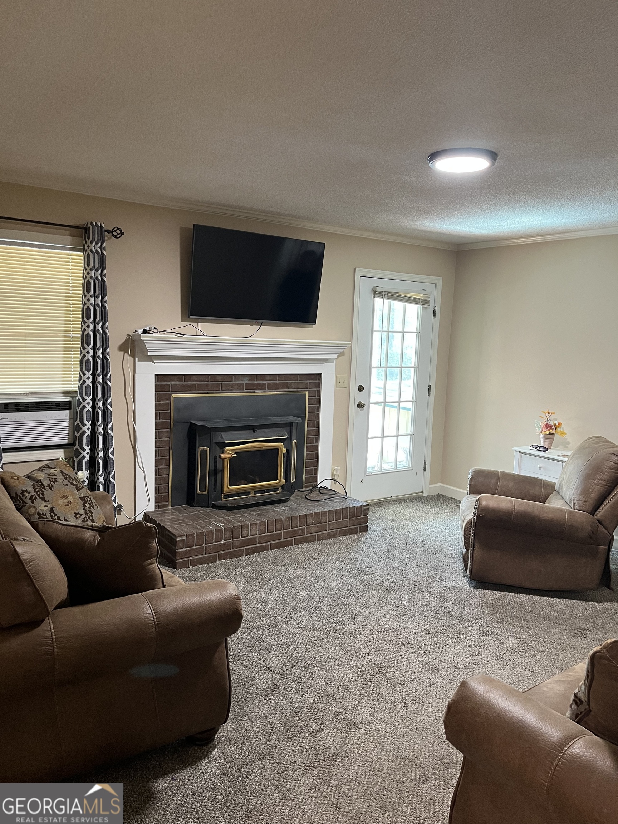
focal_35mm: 26
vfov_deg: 67.3
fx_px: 619
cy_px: 412
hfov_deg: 53.1
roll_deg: -2.0
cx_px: 309
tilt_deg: -8.9
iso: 320
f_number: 1.6
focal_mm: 5.1
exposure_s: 1/60
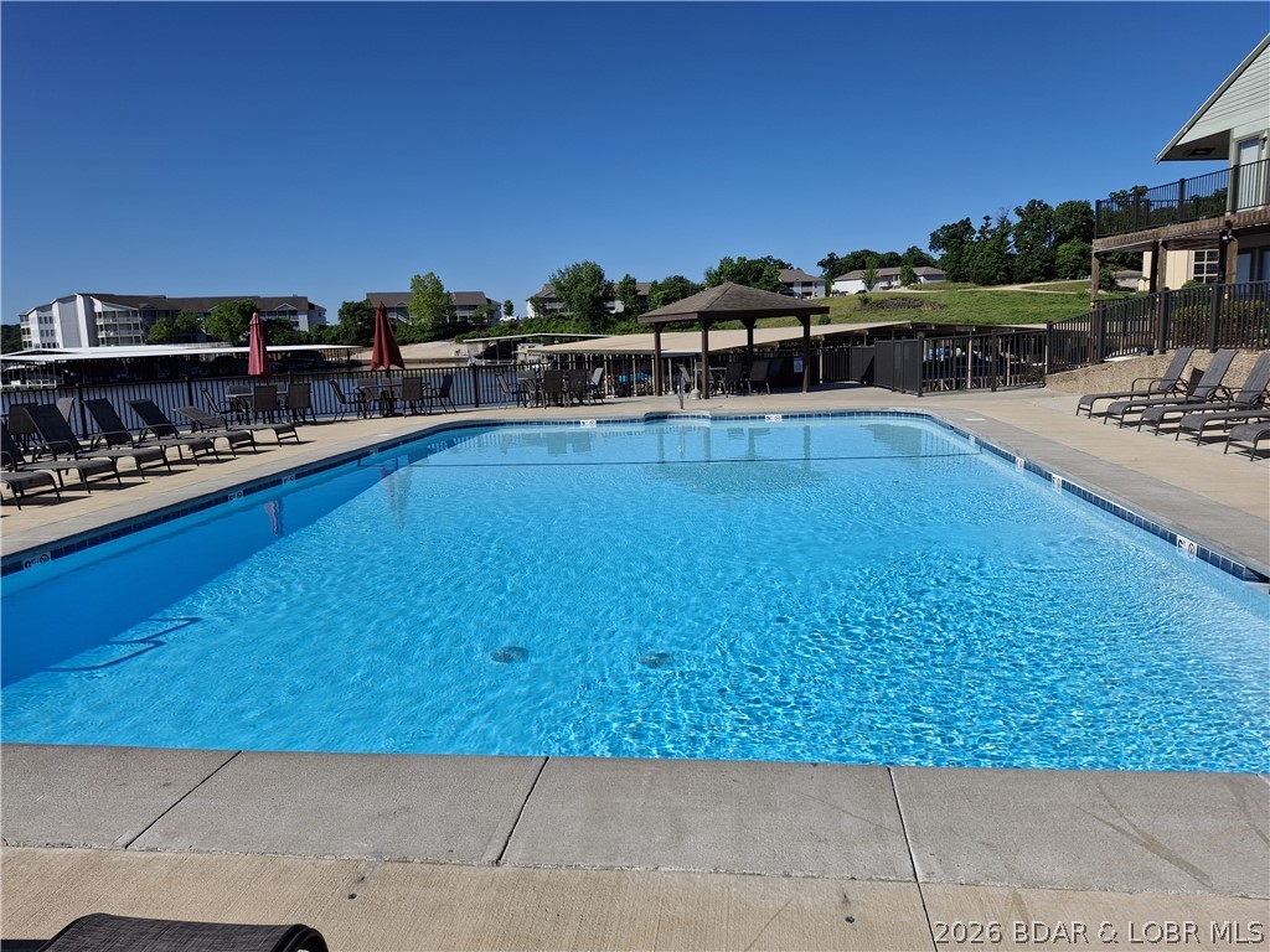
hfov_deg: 69.4
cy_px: 476
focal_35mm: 25
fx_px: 917
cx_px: 635
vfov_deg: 54.9
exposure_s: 1/1996
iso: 25
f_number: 1.8
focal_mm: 4.69
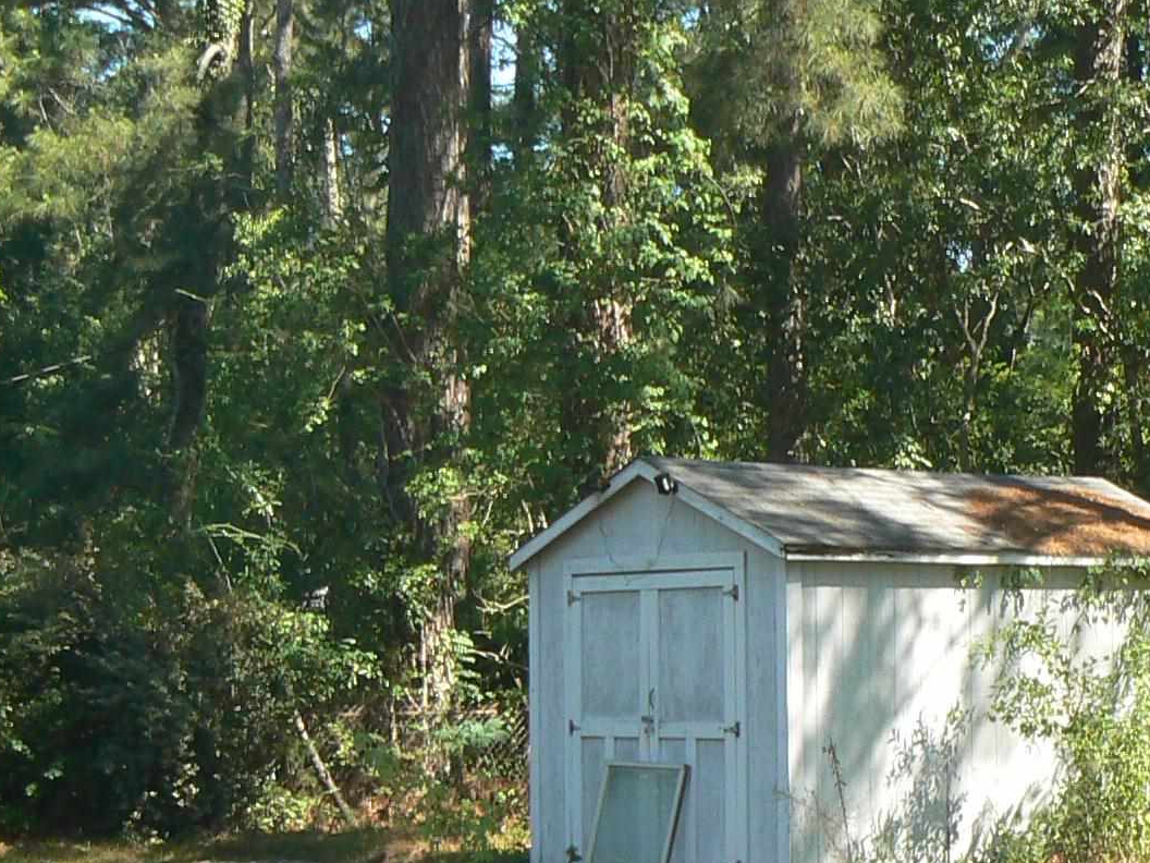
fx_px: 3189
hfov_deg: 20.2
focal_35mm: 96
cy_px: 746
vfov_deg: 15.3
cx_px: 964
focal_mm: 6
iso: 80
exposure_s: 1/125
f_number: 5.6
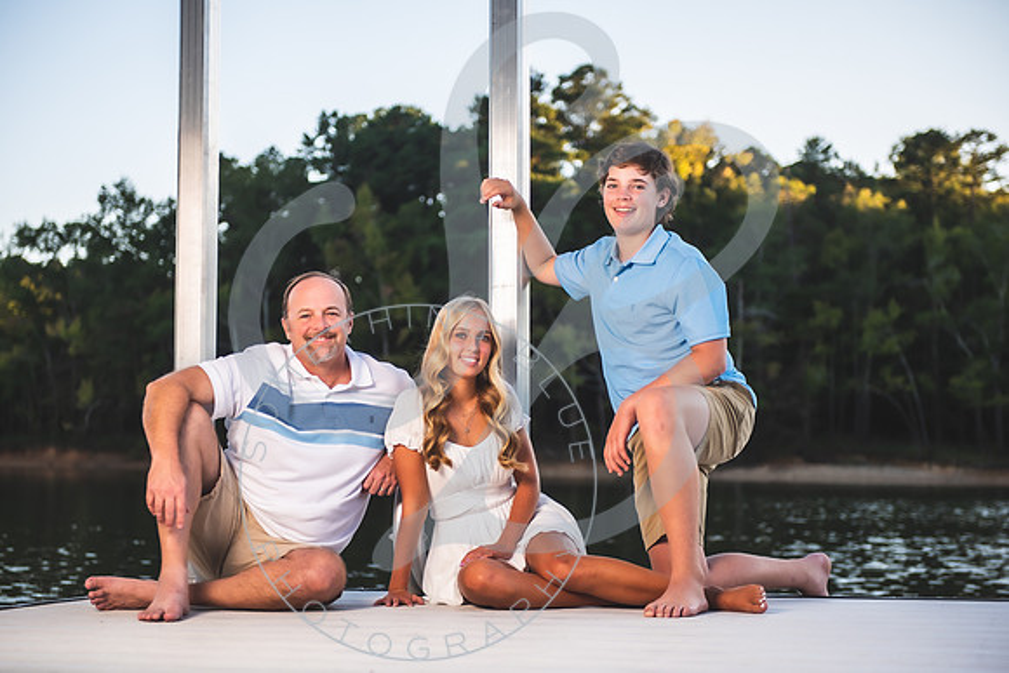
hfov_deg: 30.4
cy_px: 336
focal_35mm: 66
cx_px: 485
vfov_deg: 20.5
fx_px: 1857
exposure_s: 1/250
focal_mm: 62
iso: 100
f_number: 2.8
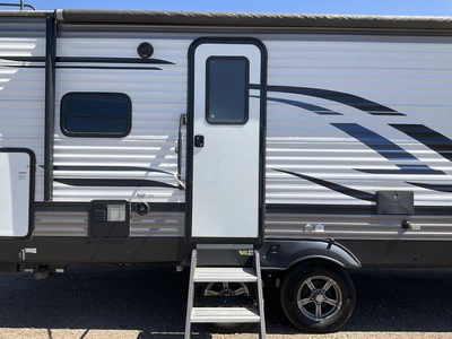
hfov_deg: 61.7
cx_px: 226
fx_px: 379
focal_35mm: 29
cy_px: 170
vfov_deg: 48.2
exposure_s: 1/1342
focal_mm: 3
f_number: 1.8
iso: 25
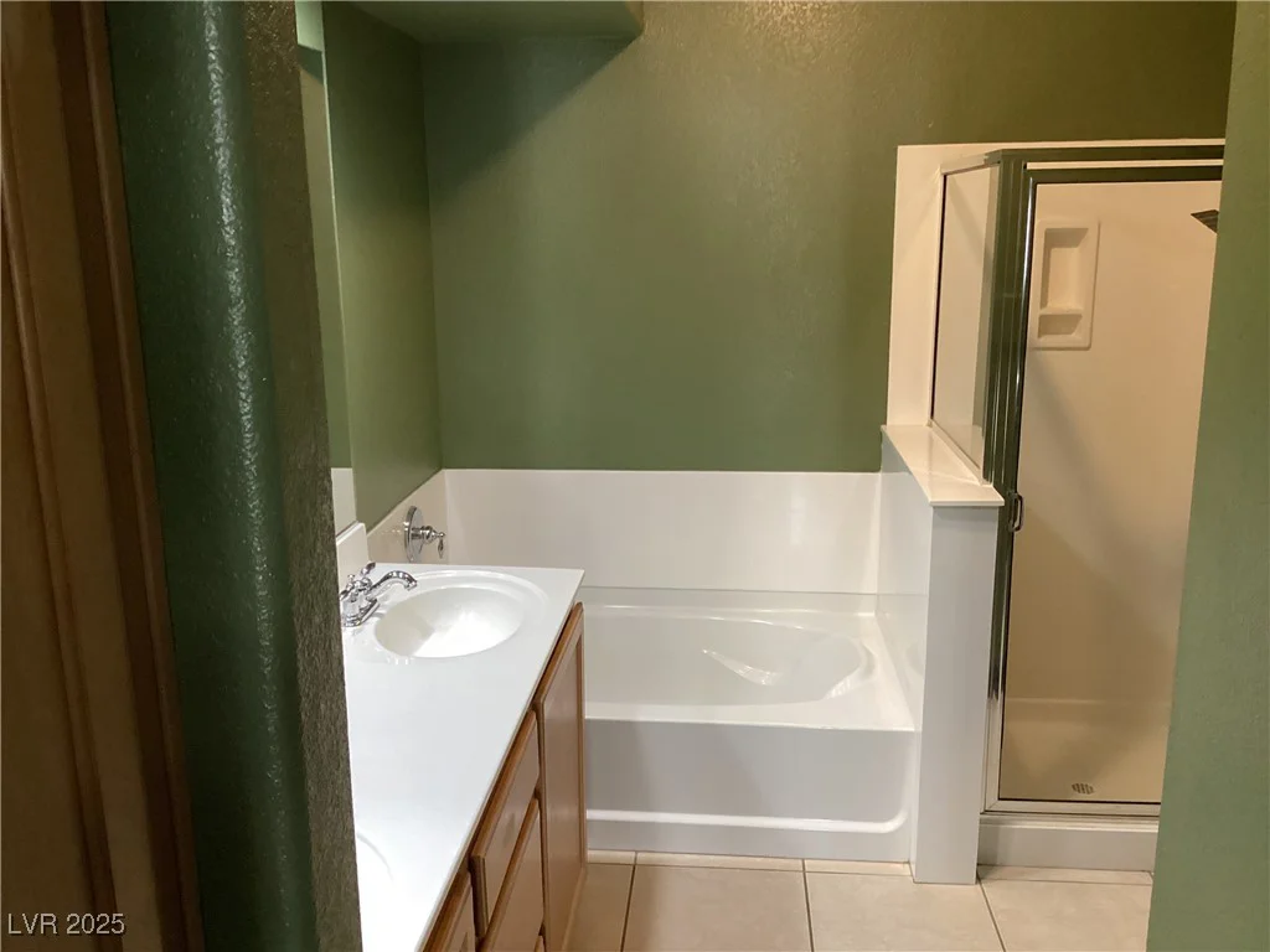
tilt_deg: -13.9
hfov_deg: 58.4
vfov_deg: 45.4
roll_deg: +0.4
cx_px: 635
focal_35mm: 31
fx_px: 1137
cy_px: 476
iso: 320
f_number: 2.4
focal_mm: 3.3
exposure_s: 1/40
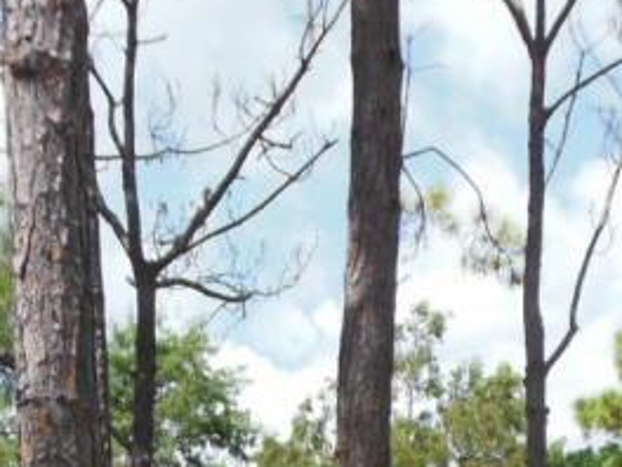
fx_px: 1743
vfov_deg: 13.9
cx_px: 415
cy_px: 776
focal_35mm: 97
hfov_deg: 20.2
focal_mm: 4.5
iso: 125
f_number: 3.2
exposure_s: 1/800
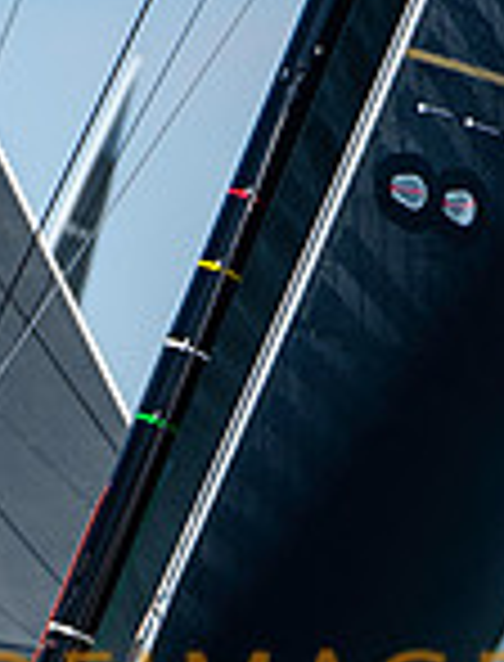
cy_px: 671
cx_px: 116
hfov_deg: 0.6
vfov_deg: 0.7
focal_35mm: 2633
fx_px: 50605
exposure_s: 1/2000
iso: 400
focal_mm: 400
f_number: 5.6
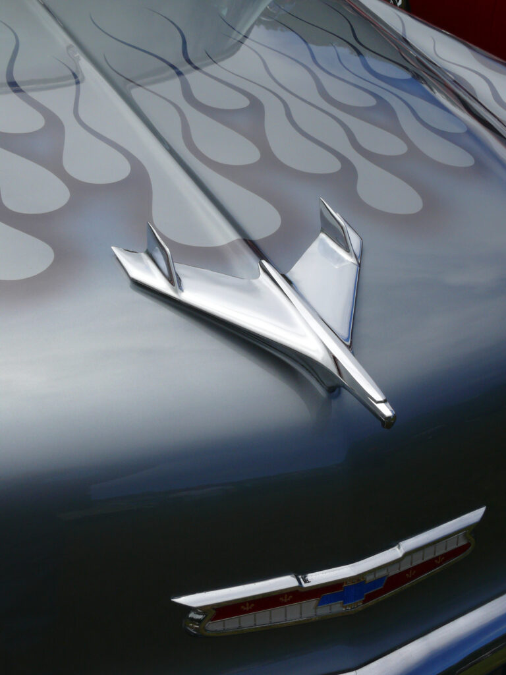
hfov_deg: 29.7
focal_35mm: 49
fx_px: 955
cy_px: 338
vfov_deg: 38.9
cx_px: 253
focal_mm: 10.4
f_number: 8
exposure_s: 1/640
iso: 100
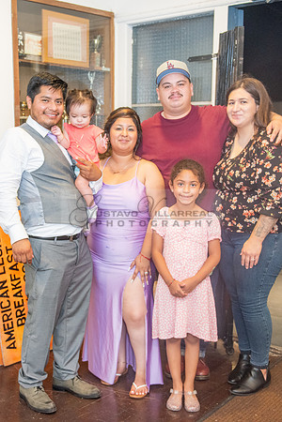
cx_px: 96
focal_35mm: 48
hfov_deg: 27.9
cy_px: 211
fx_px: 564
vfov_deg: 41.1
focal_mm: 32
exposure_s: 1/125
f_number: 2.8
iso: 1250
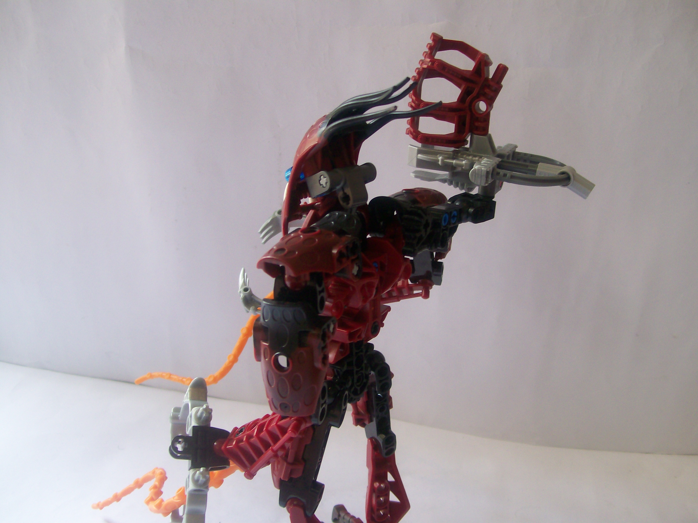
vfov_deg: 39.7
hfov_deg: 51.4
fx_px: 726
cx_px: 349
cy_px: 262
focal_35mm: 36
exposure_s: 1/49.8
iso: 80
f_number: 2.7
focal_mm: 6
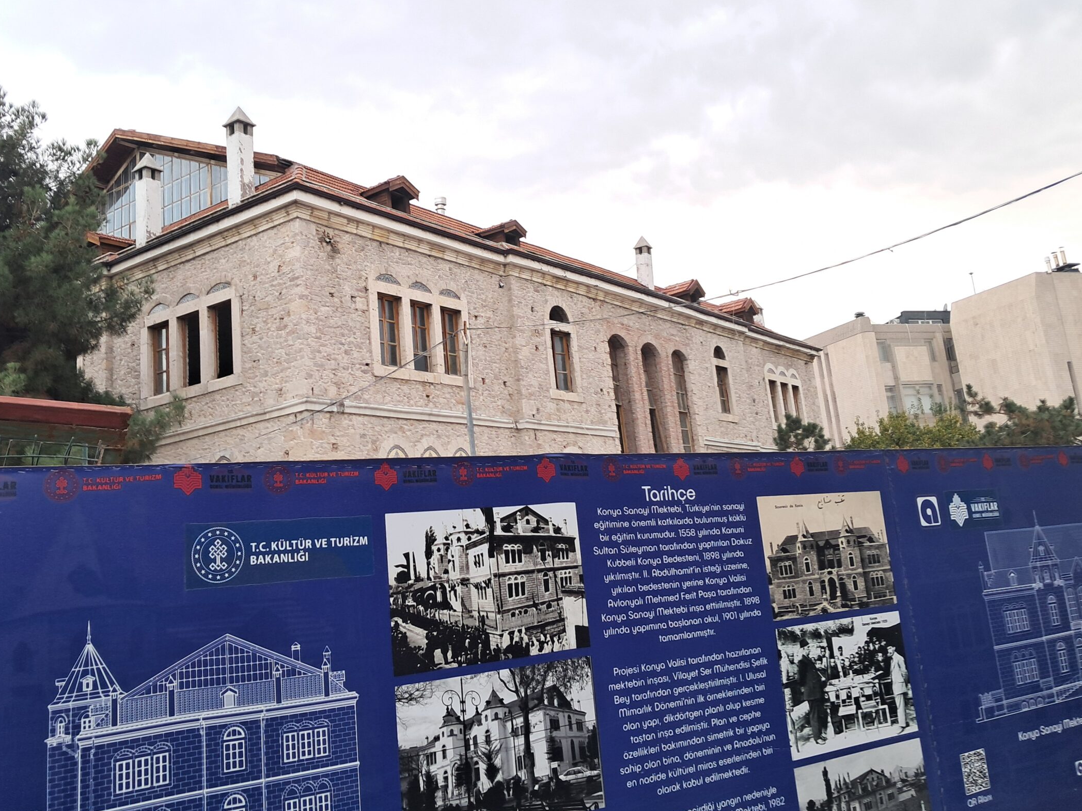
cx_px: 491
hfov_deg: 55.3
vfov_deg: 42.8
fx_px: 1031
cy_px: 336
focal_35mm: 33
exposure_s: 1/100
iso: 50
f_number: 1.8
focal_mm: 4
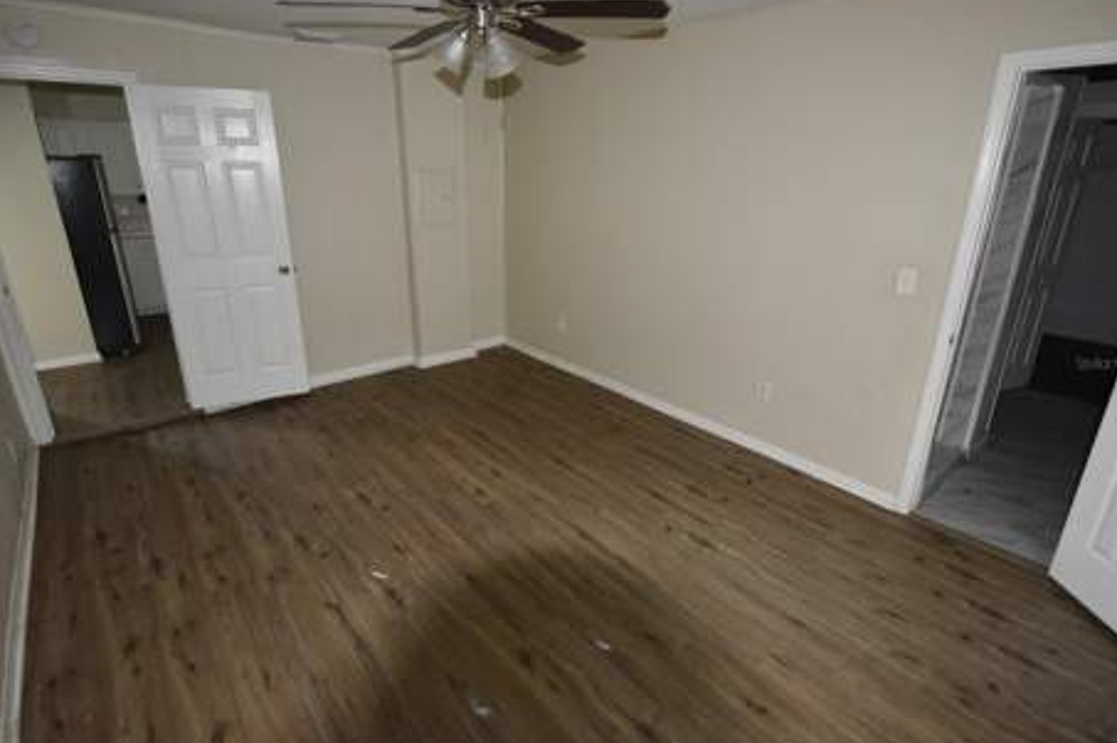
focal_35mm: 18
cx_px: 550
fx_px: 558
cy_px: 362
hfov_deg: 90.1
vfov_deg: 67.3
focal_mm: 17
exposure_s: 1/60
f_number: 2.8
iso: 3200
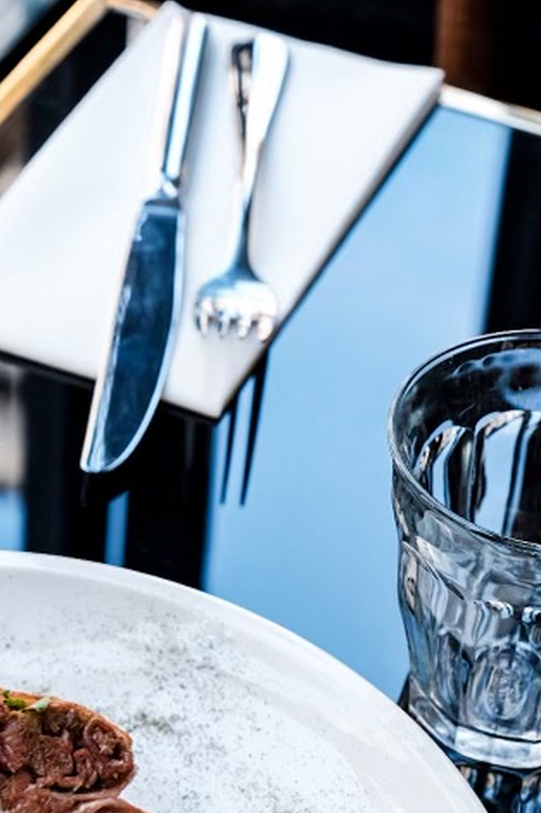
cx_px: -16
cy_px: 884
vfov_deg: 18.1
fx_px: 2459
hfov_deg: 12.4
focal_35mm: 109
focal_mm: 33.2
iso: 500
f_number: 4.5
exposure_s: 1/125
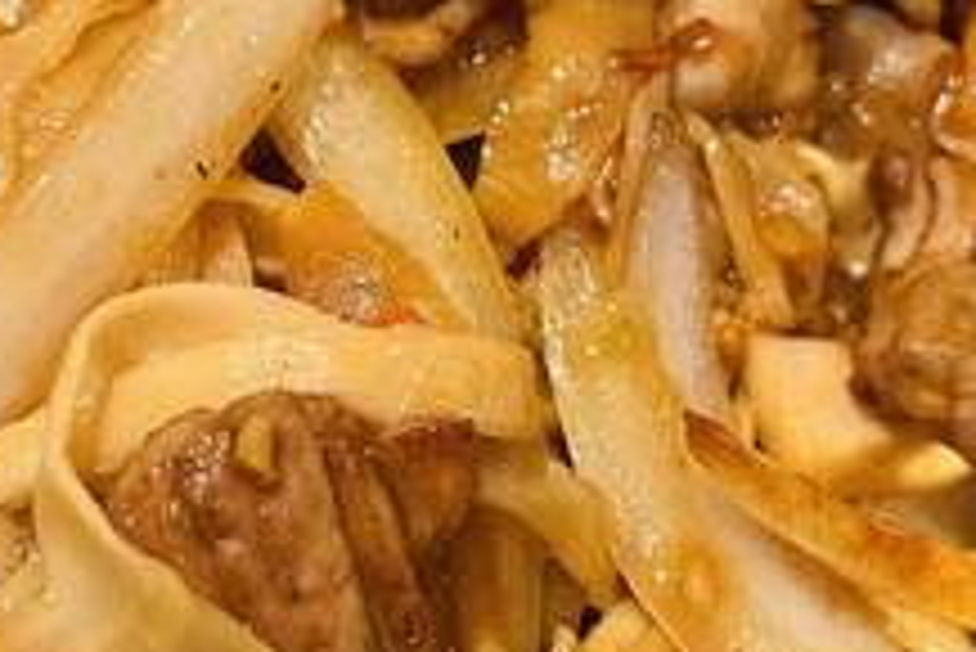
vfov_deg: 18.7
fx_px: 1980
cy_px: 234
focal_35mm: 73
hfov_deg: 27.6
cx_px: 387
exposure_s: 1/60
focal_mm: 5.7
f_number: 1.5
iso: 200
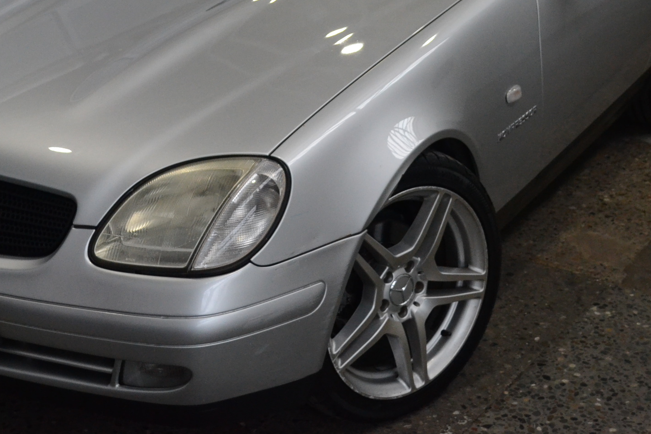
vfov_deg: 21.4
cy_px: 98
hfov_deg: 31.8
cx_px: 249
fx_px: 1139
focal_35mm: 63
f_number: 4.2
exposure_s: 1/1000
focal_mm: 26
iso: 1600
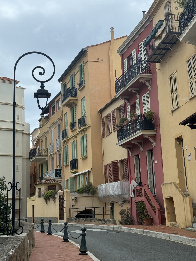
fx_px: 362
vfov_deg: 39.7
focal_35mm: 48
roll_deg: +2.3
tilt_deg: +11.9
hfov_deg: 30.3
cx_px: 98
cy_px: 130
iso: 64
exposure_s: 1/1094
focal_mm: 6.76
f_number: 1.78
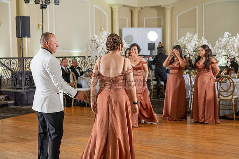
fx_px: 365
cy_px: 80
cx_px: 120
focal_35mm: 55
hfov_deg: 36.2
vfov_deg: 24.6
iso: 800
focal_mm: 55
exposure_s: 1/160
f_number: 4
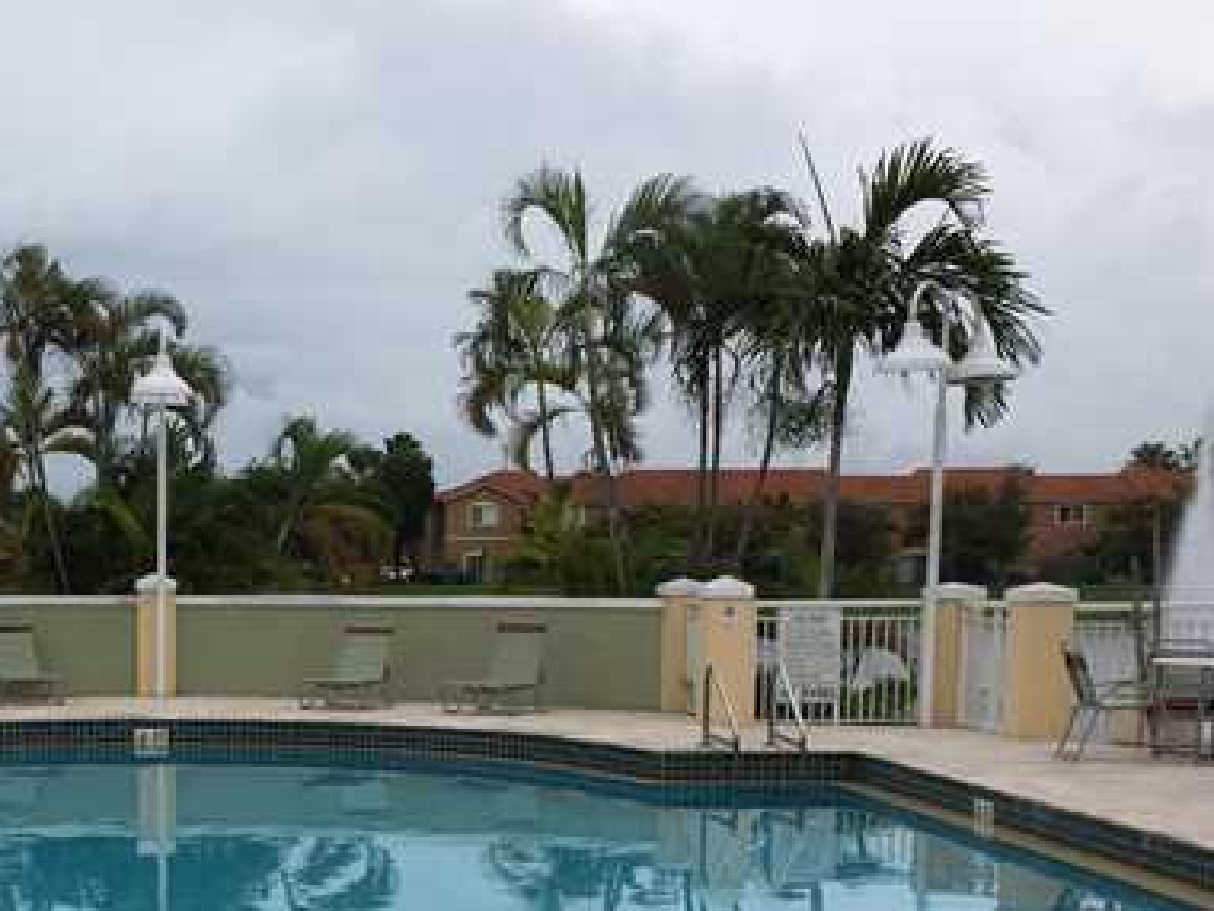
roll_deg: -0.7
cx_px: 176
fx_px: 2139
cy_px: 799
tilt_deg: -6.5
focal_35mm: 61
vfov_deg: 23.5
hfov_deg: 30.6
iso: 32
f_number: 2.2
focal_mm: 4.15
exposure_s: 1/1647
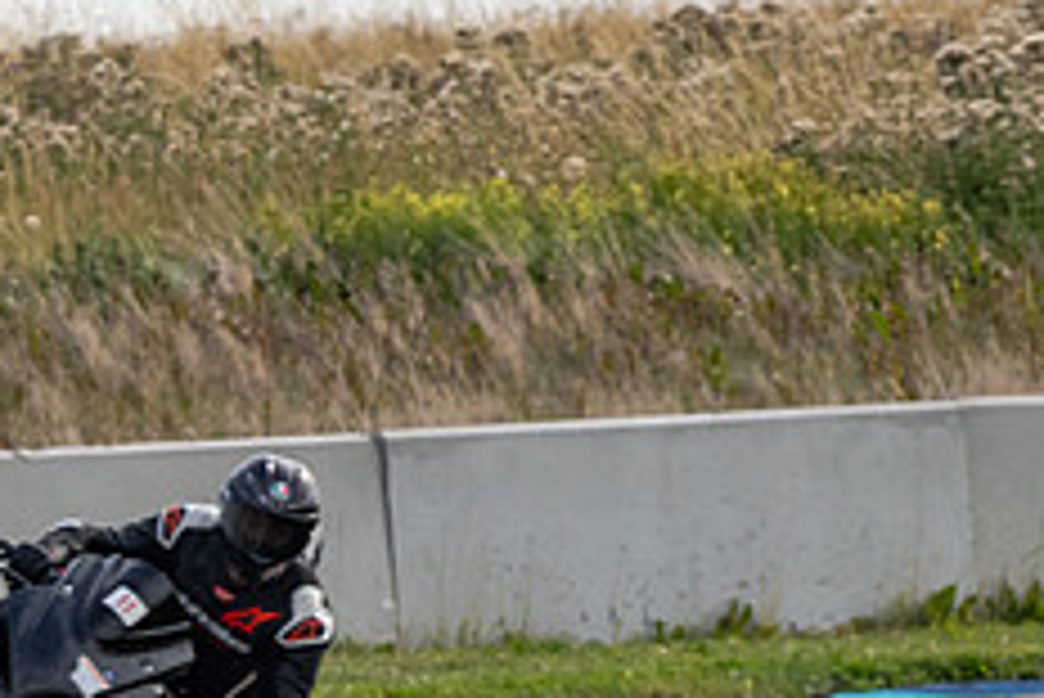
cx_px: -391
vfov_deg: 1.7
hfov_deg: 2.5
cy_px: 1056
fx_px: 23852
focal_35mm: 822
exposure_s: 1/800
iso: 640
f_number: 11
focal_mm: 250
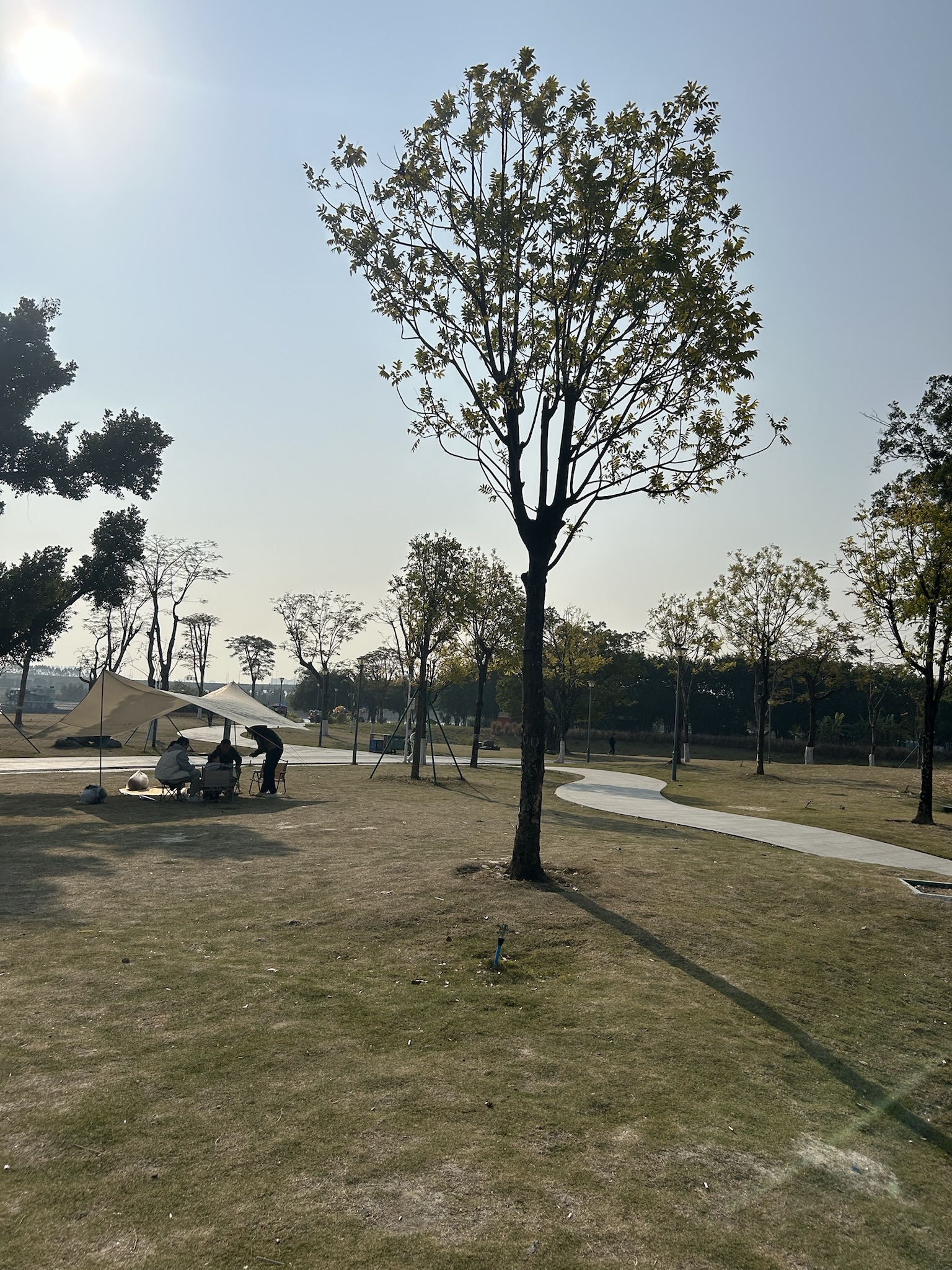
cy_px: 635
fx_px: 953
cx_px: 476
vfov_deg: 67.3
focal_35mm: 26
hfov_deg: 53.1
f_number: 1.5
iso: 50
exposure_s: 1/16393
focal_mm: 5.7
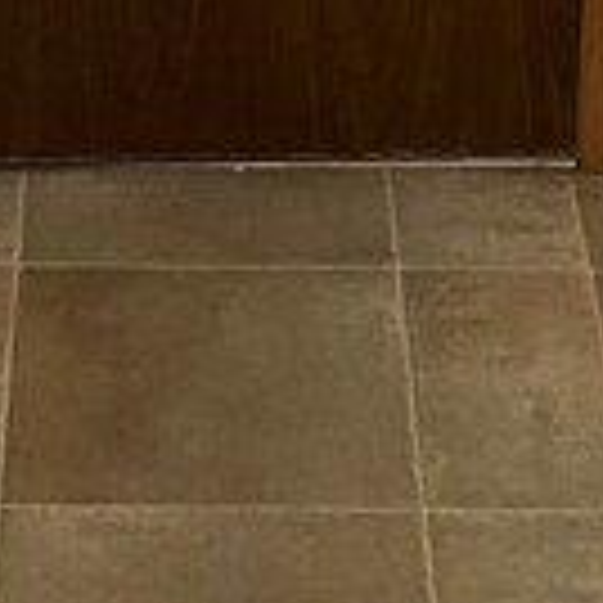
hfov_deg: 9.9
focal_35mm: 176
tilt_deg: -19.6
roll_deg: -0.2
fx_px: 3469
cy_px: -621
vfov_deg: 9.3
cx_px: 189
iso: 250
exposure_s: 1/60
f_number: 1.8
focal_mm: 4.25
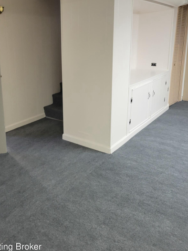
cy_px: 102
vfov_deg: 55.0
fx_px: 239
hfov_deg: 42.7
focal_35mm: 33
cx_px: 77
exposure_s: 1/40
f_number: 1.8
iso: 200
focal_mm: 5.4
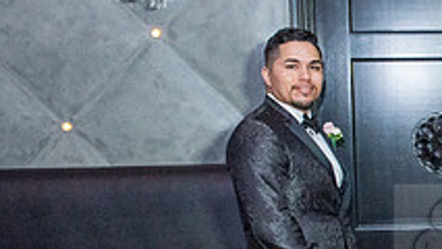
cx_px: 566
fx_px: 973
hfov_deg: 22.9
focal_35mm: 83
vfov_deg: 14.5
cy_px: 212
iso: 1600
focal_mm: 24
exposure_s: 1/160
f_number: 4
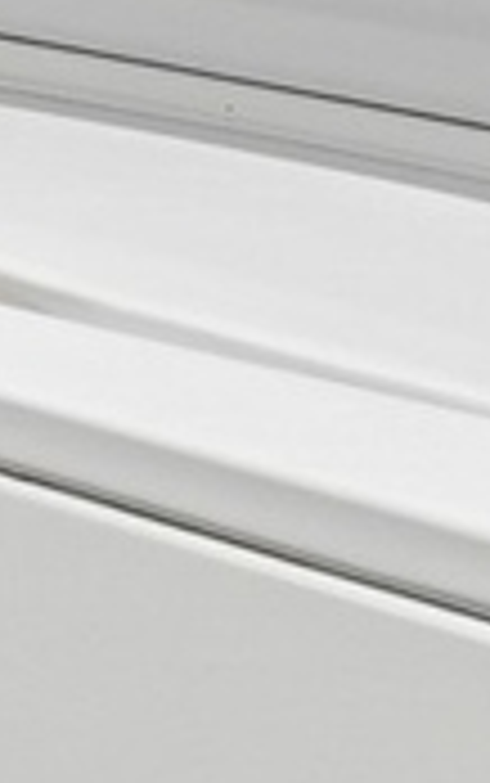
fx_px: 3648
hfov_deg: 5.2
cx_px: -2284
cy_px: -590
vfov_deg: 11.4
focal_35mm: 171
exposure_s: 1/5
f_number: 8
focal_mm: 18
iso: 320
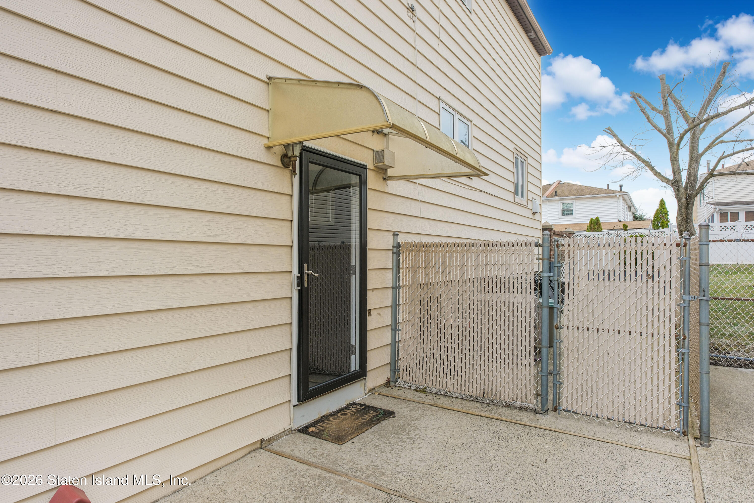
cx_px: 377
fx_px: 440
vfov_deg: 59.5
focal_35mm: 21
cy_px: 252
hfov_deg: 81.2
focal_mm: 13.7
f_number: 7.1
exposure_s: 1/100
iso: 200
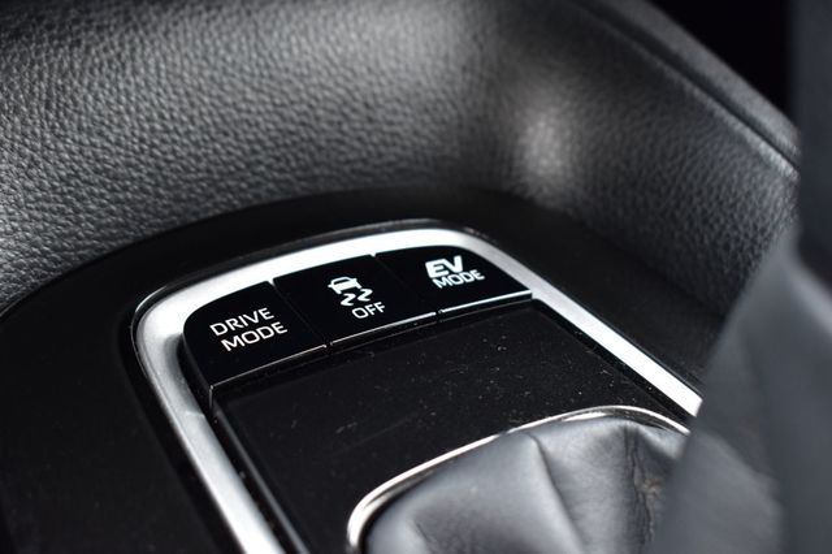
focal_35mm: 60
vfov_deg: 22.6
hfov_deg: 33.4
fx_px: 1386
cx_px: 416
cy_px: 277
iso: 400
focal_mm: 40
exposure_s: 1/20
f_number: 6.3
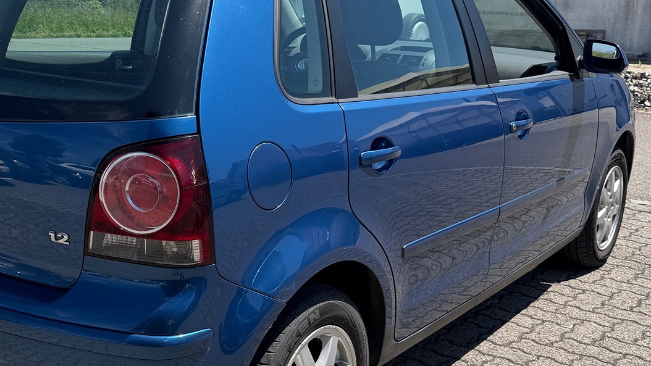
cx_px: 232
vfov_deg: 23.9
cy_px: 212
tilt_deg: -12.6
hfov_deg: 40.9
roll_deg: -0.4
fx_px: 863
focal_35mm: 50
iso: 80
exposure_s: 1/2907
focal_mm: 6.76
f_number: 1.78
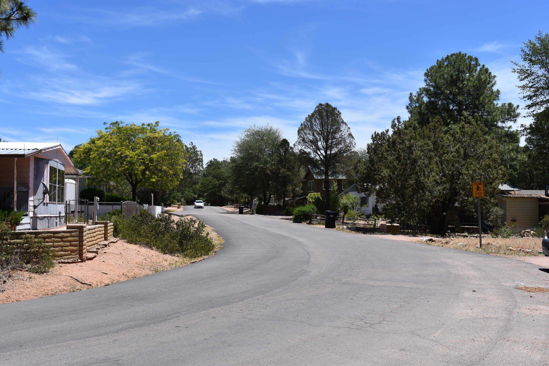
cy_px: 183
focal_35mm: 38
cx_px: 274
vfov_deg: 35.5
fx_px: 572
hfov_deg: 51.3
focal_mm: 25
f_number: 8
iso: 160
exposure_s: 1/500
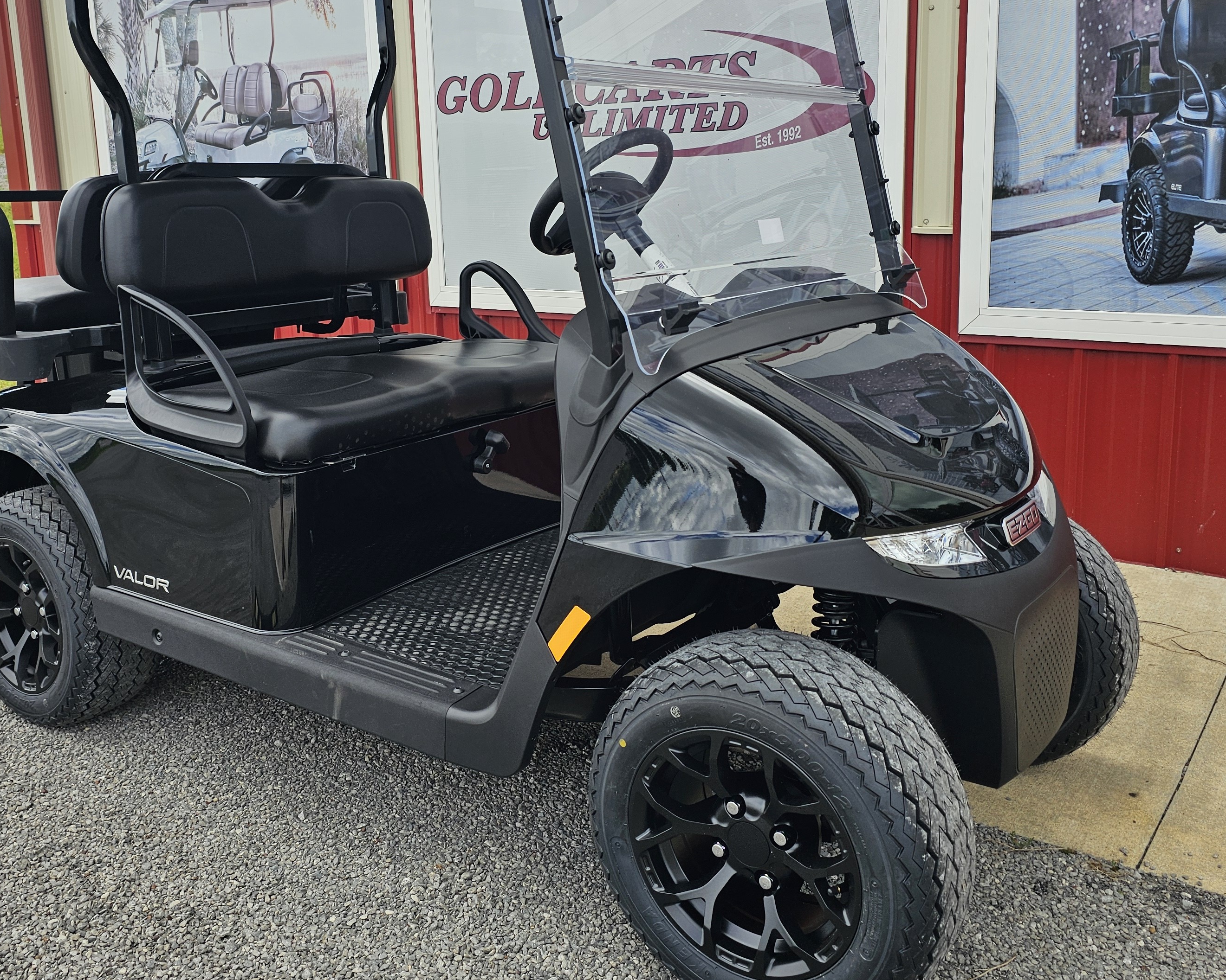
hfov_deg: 52.5
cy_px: 397
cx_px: 493
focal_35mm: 34
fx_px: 1234
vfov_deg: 43.2
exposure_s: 1/258
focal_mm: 6.3
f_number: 1.7
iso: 10
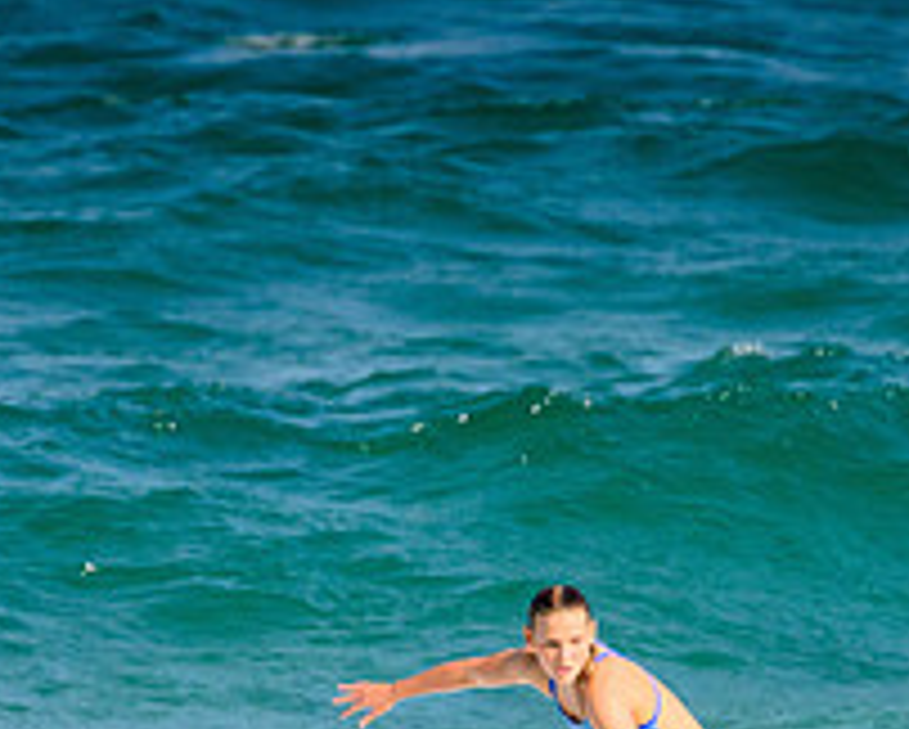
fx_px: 58032
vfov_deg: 0.7
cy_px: 826
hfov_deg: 0.9
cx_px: 594
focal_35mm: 2155
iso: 1250
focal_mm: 800
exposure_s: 1/2000
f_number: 11
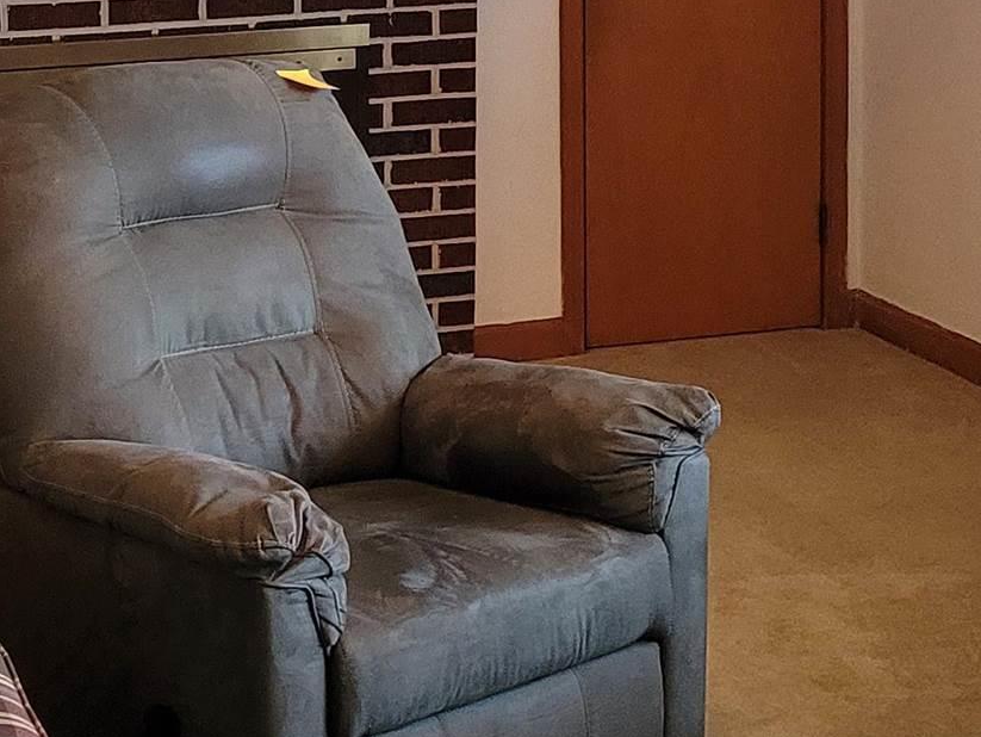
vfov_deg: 14.8
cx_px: 304
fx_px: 2750
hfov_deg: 20.1
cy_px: -145
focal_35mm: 97
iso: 320
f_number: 1.8
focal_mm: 5.4
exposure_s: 1/120
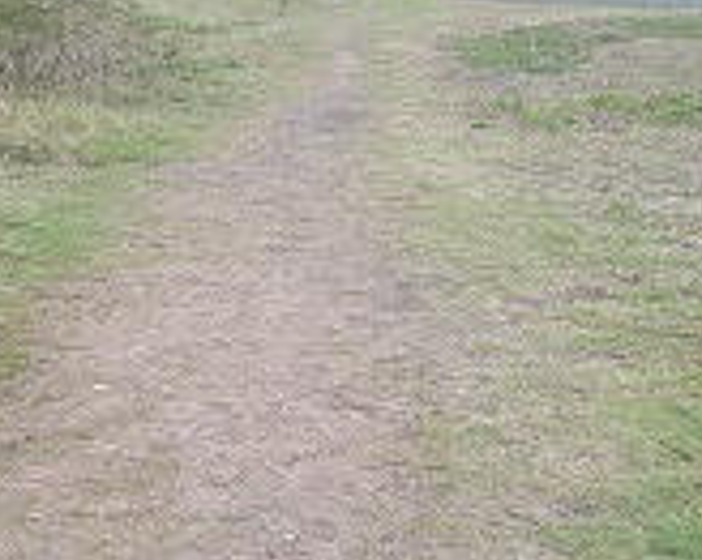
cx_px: 437
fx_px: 1287
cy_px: 180
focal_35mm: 62
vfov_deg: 24.4
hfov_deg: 30.4
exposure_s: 1/600
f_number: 1.7
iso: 50
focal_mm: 4.2
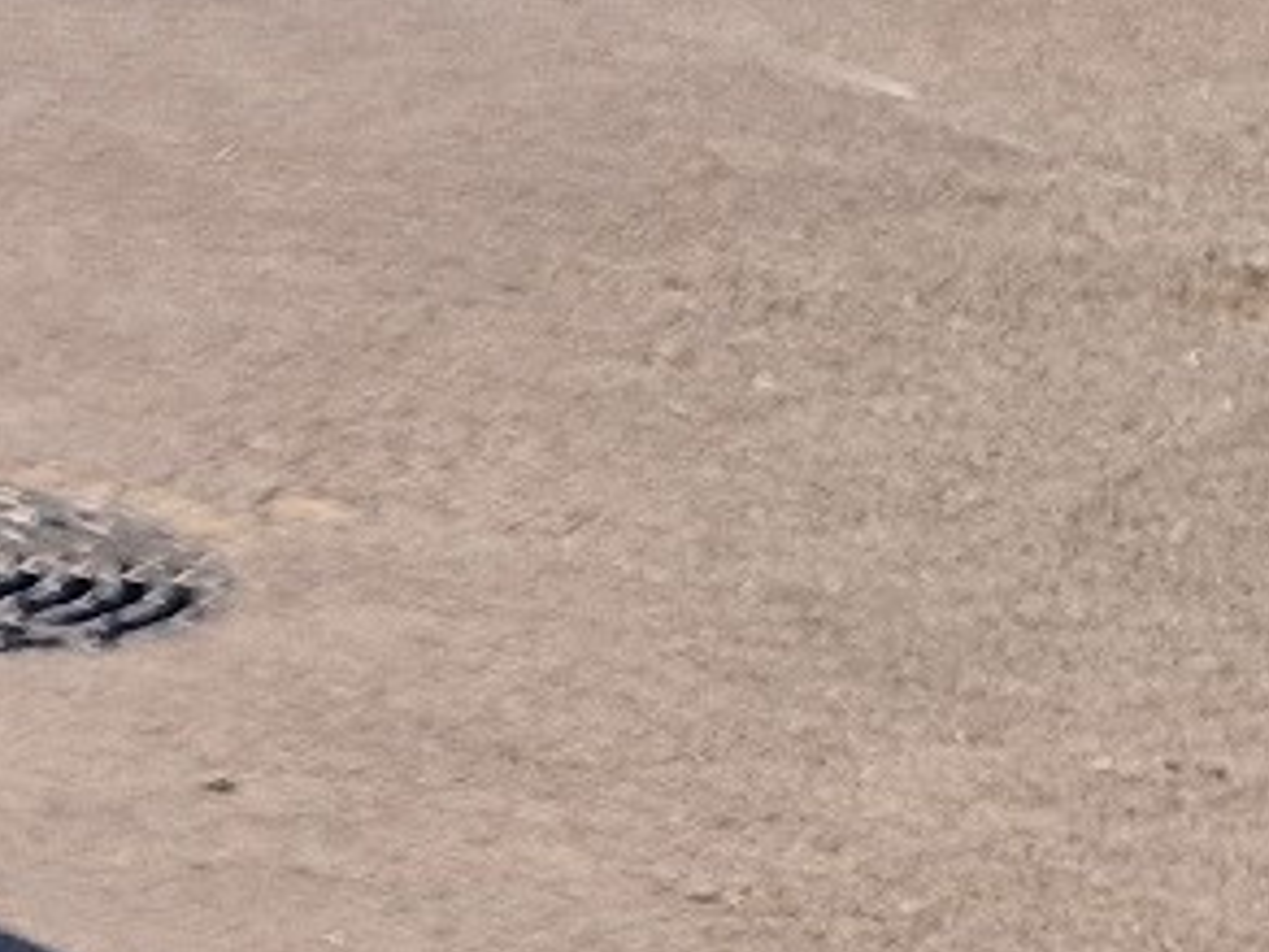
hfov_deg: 9.6
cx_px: -2747
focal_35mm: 151
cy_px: 865
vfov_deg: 9.8
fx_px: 5536
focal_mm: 5.4
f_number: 1.8
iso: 50
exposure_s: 1/1250
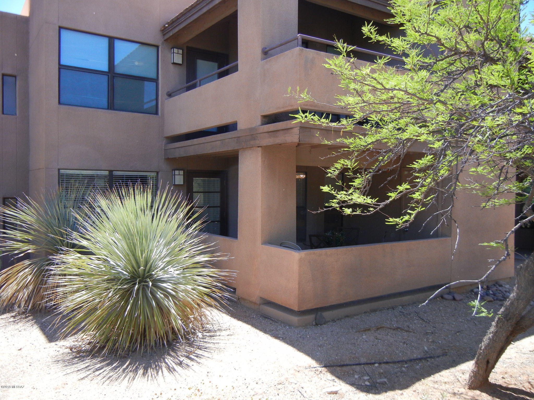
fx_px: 463
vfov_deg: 46.8
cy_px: 200
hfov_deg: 60.0
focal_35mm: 30
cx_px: 267
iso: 160
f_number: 3.5
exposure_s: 1/456
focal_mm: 5.4
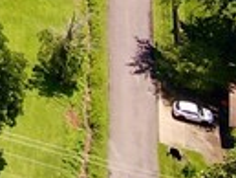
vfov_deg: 6.5
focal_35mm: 191
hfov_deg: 8.8
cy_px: -505
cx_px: -424
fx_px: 1303
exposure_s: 1/30
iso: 100
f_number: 2.8
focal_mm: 4.5
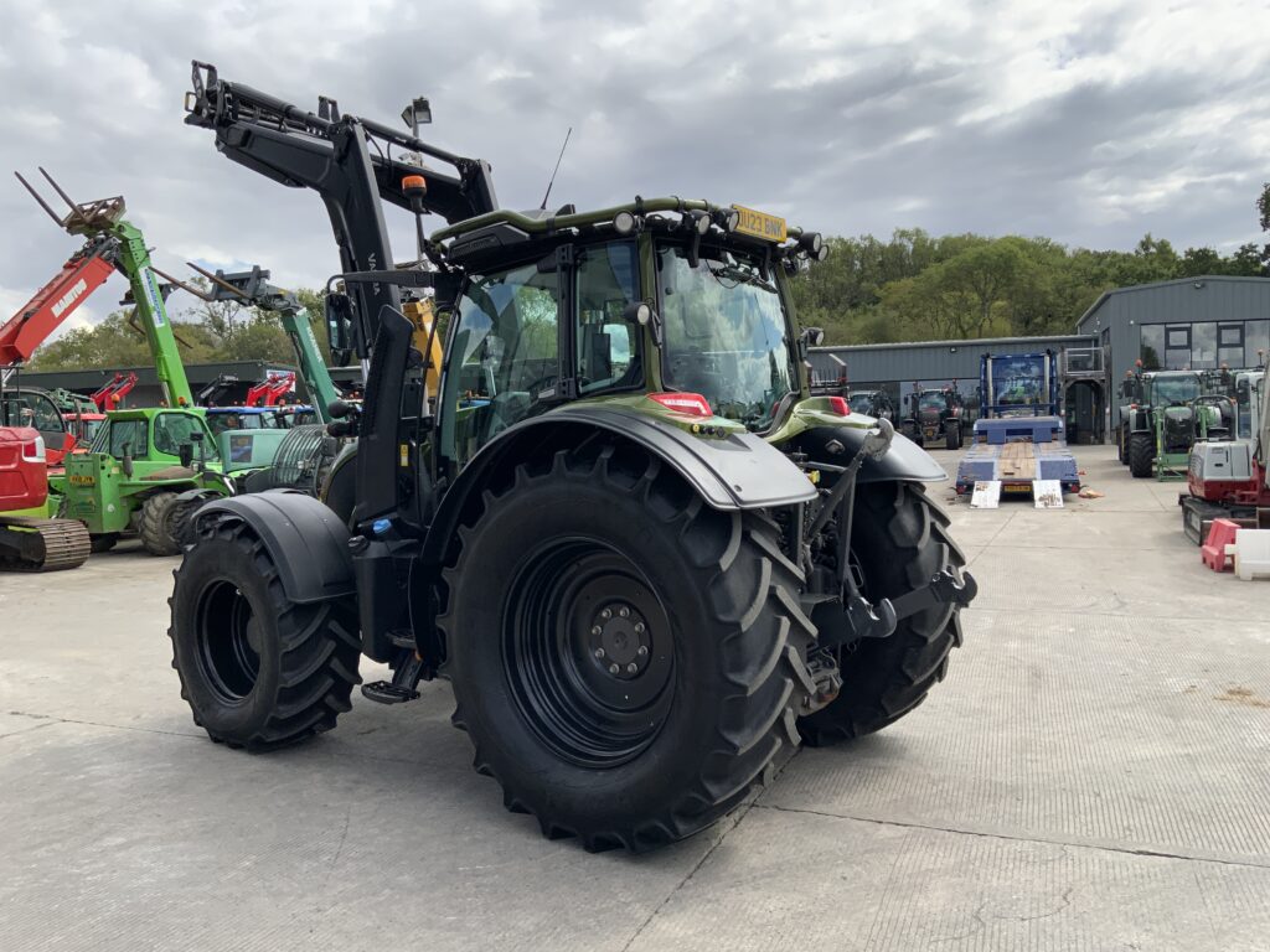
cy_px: 476
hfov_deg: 61.7
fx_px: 1064
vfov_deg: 48.2
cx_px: 635
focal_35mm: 29
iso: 16
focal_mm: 3
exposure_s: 1/1377
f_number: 1.8
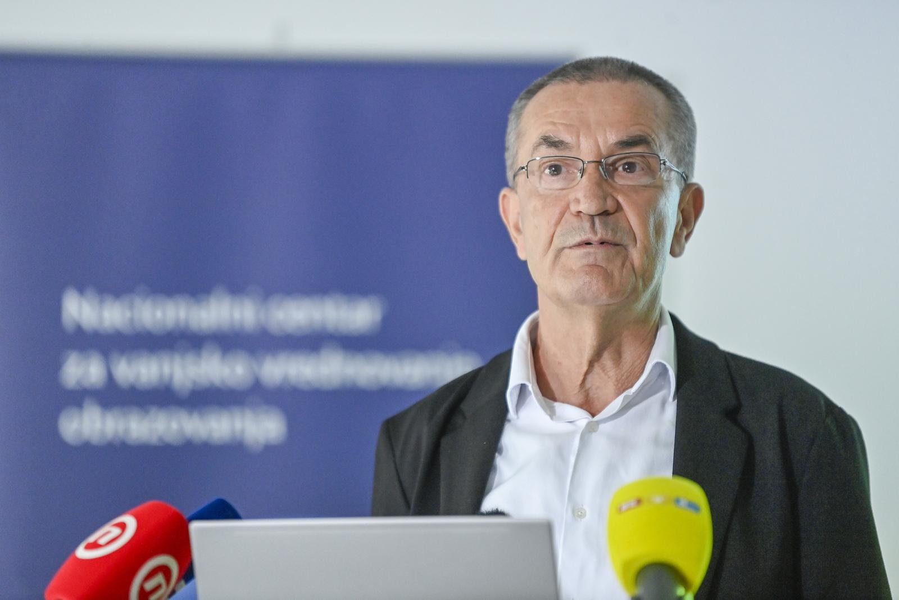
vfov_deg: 6.9
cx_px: 450
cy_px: 300
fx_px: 4995
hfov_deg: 10.3
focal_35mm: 200
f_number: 2.8
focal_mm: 200
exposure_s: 1/400
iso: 4000
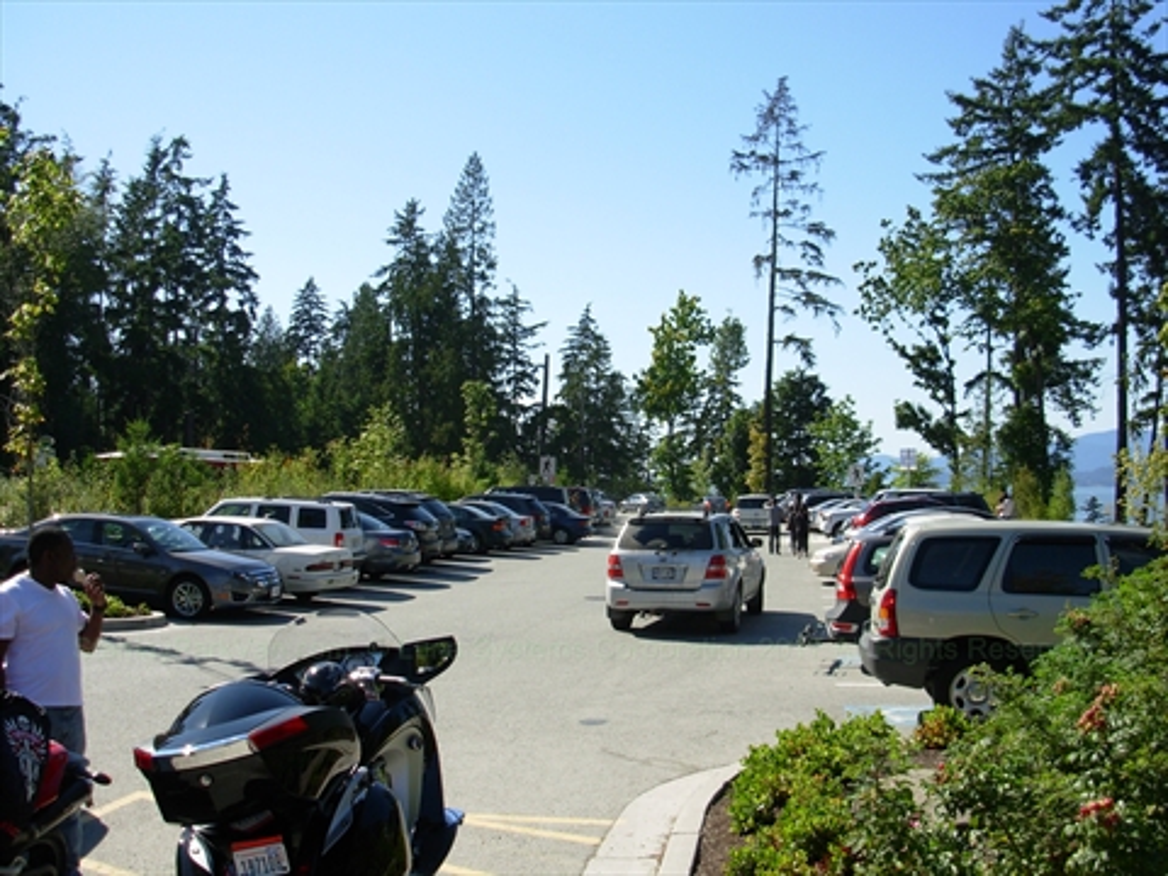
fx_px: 1282
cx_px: 584
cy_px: 438
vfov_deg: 37.7
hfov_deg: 49.0
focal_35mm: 38
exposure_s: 1/939
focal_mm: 6.3
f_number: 2.9
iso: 50
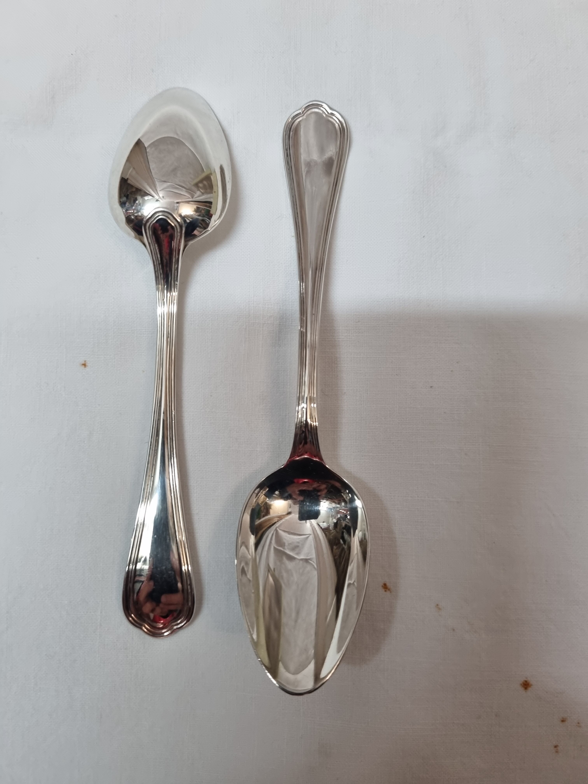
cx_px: 294
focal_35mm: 26
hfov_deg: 53.1
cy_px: 392
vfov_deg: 67.3
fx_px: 589
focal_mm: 5.4
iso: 320
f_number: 1.8
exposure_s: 1/100
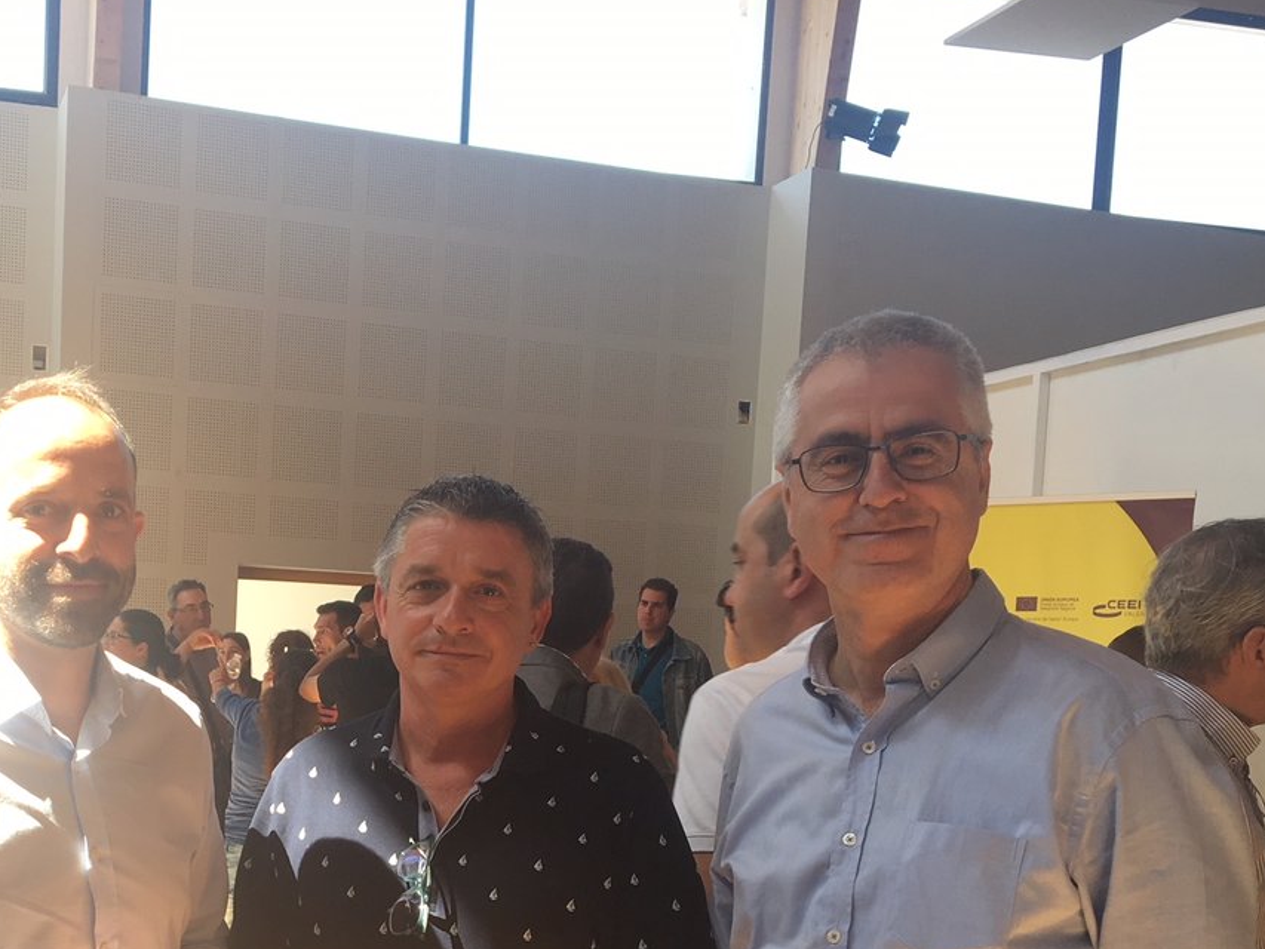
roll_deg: -0.8
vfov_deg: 27.7
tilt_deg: -3.6
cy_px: 818
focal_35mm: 51
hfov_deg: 36.6
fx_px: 1864
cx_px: 323
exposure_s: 1/116
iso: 25
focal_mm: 4.15
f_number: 2.2
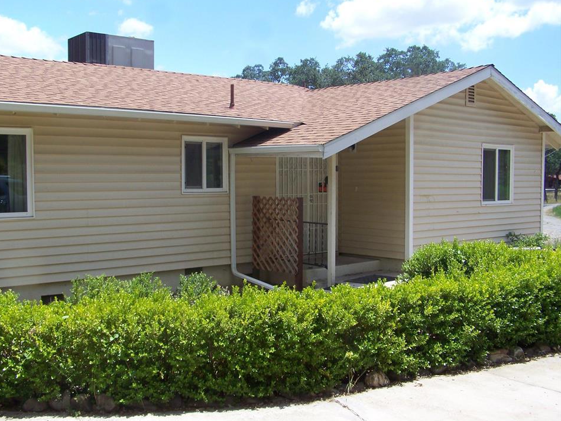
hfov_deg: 45.7
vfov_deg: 35.1
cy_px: 210
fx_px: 665
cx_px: 260
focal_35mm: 41
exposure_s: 1/320
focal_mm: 6.3
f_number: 4
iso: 64
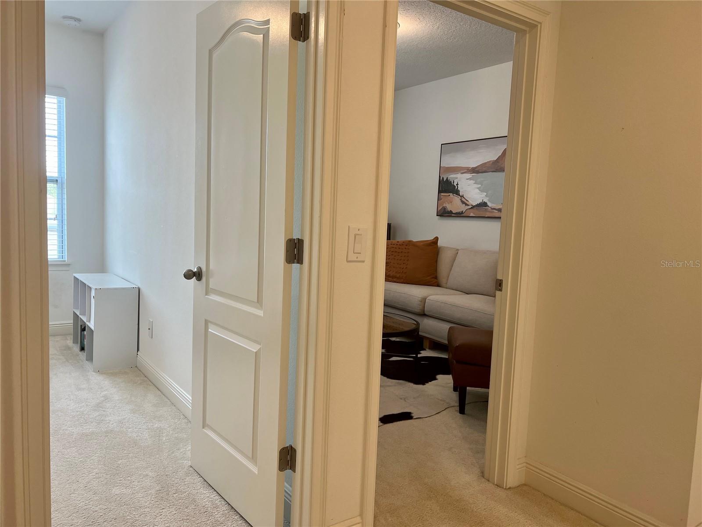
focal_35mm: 26
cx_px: 351
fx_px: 527
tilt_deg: -5.2
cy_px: 264
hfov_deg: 67.3
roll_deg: -2.2
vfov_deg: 53.1
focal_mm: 5.7
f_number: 1.5
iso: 80
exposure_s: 1/120
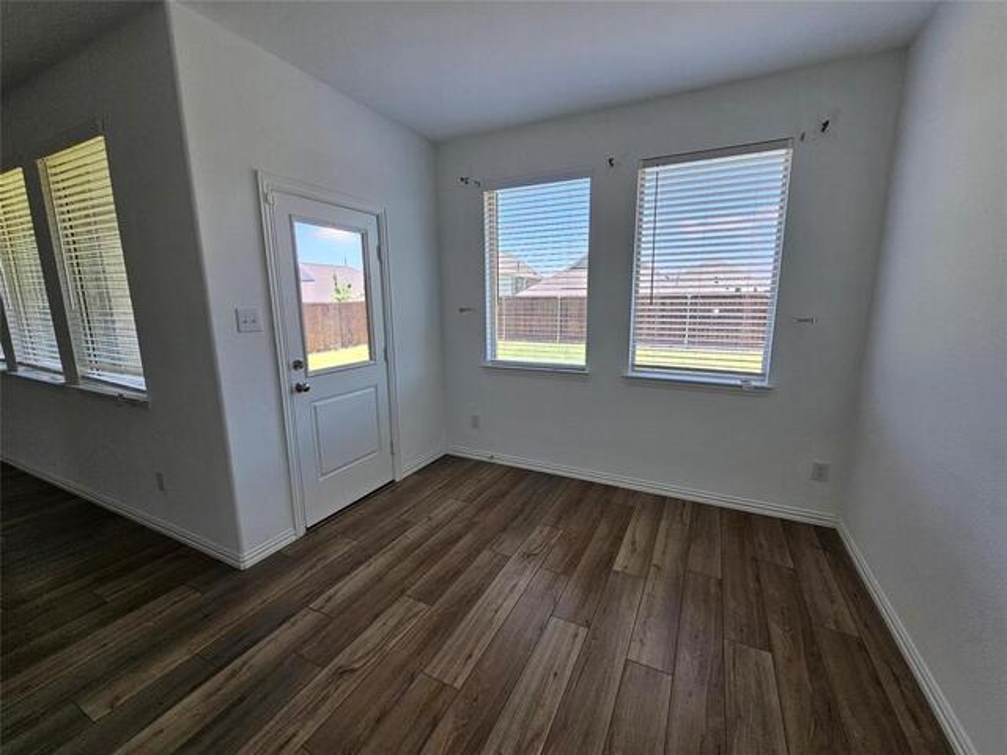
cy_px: 378
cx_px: 504
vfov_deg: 89.9
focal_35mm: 13
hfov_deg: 106.2
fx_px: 378
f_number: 2.2
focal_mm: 2.2
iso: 80
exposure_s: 1/207
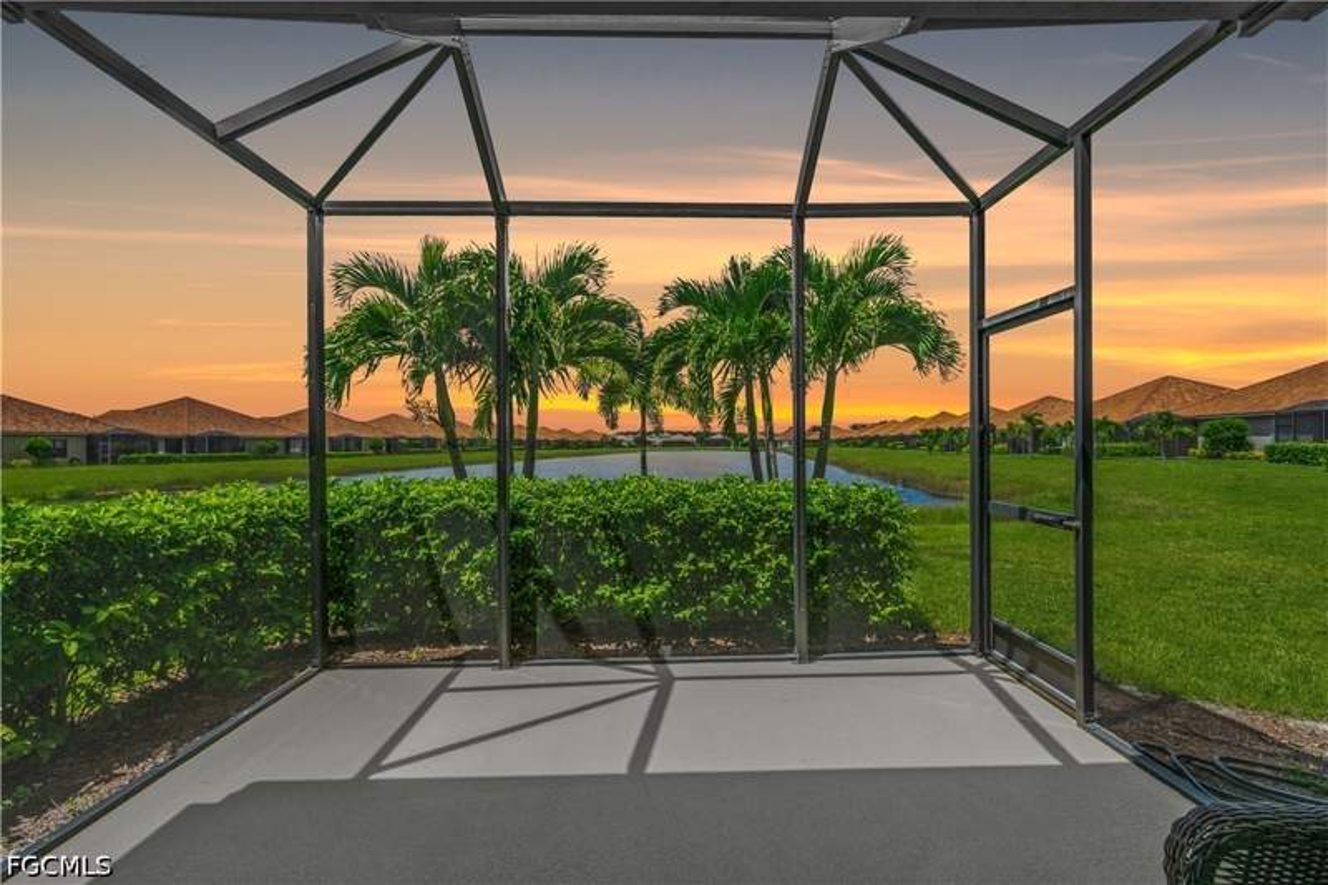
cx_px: 664
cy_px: 442
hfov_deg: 96.7
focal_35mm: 16
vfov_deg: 73.7
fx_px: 590
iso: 400
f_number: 8
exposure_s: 1/1000
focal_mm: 16
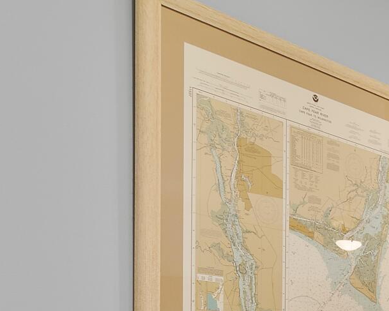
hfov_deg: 18.8
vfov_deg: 19.0
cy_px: 414
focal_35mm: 74
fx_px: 852
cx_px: 729
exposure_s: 1/3
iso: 100
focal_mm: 11
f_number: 4.8
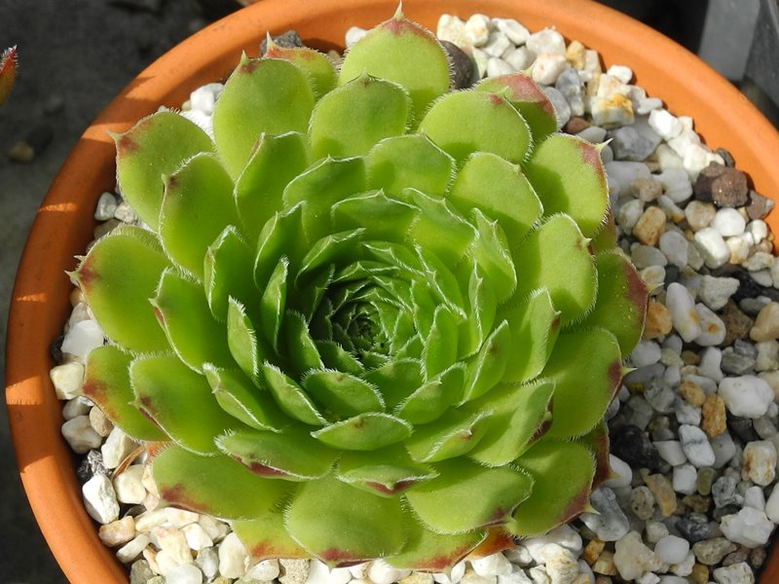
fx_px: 675
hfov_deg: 60.0
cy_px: 292
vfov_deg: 46.8
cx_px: 390
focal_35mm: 30
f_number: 3.5
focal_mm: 6.4
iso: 100
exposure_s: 1/800
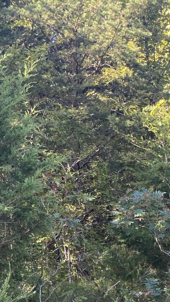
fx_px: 682
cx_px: -81
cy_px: 177
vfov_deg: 25.0
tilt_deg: +1.5
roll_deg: +2.8
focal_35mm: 85
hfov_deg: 13.4
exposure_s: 1/124
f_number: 1.8
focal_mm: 4.25
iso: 32
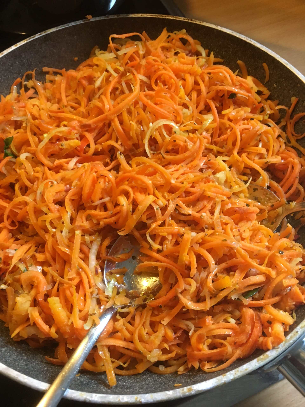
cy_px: 204
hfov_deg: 48.2
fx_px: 341
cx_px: 152
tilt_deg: -61.0
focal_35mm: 29
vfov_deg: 61.7
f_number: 2.2
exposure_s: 1/33
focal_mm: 4.15
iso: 200
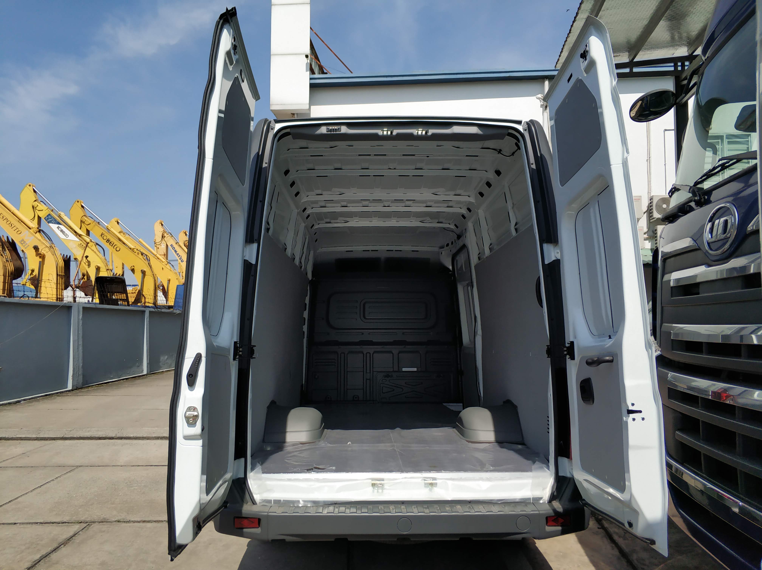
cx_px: 381
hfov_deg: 65.4
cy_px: 285
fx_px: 594
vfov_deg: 51.3
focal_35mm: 27
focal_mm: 3.82
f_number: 1.8
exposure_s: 1/3178
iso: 220
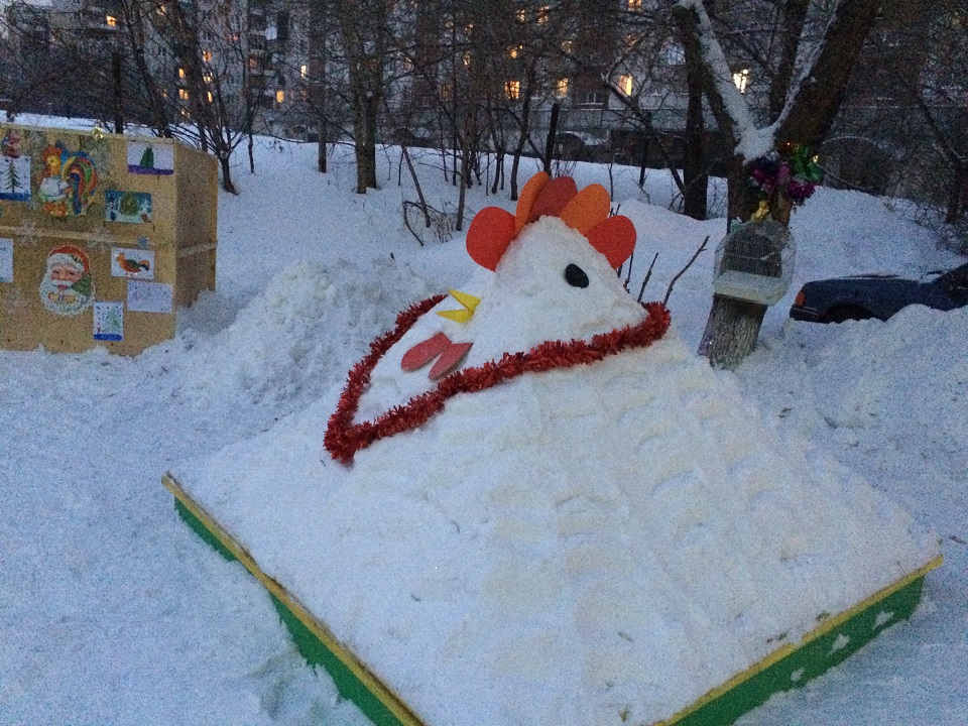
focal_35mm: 29
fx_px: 811
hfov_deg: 61.7
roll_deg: -0.2
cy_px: 363
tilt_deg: -13.2
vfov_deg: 48.2
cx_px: 484
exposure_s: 1/17
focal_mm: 4.15
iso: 640
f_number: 2.2
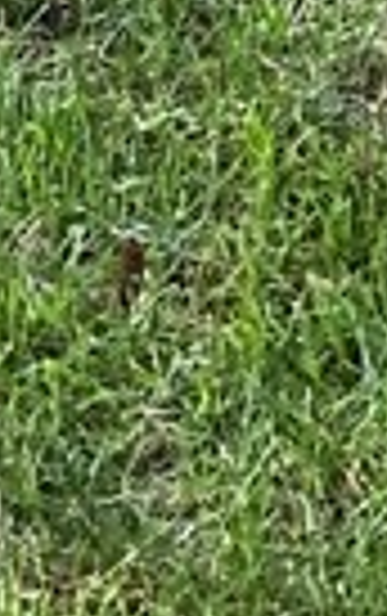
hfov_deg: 5.7
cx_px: 302
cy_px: -1380
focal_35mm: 229
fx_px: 3852
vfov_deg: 7.7
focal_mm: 3
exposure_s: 1/122
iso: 32
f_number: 1.8
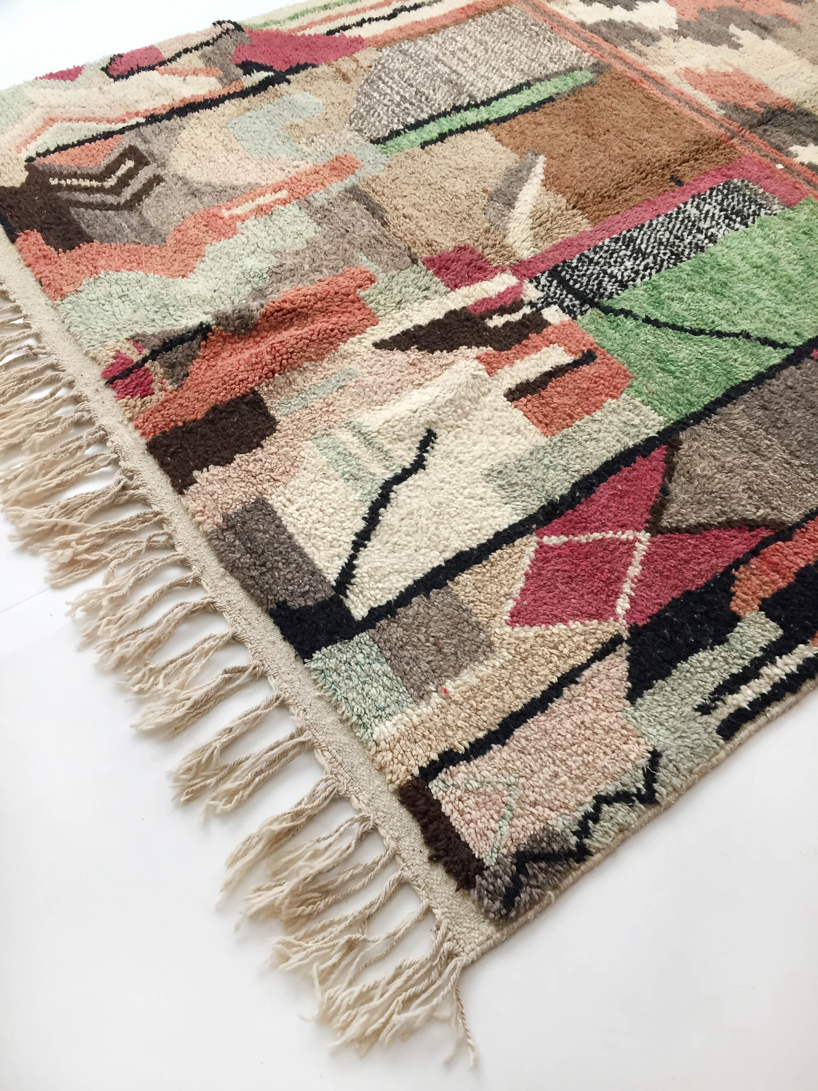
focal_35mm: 29
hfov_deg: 48.2
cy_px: 546
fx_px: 914
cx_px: 409
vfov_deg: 61.7
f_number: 2.2
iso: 100
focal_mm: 4.15
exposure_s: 1/33
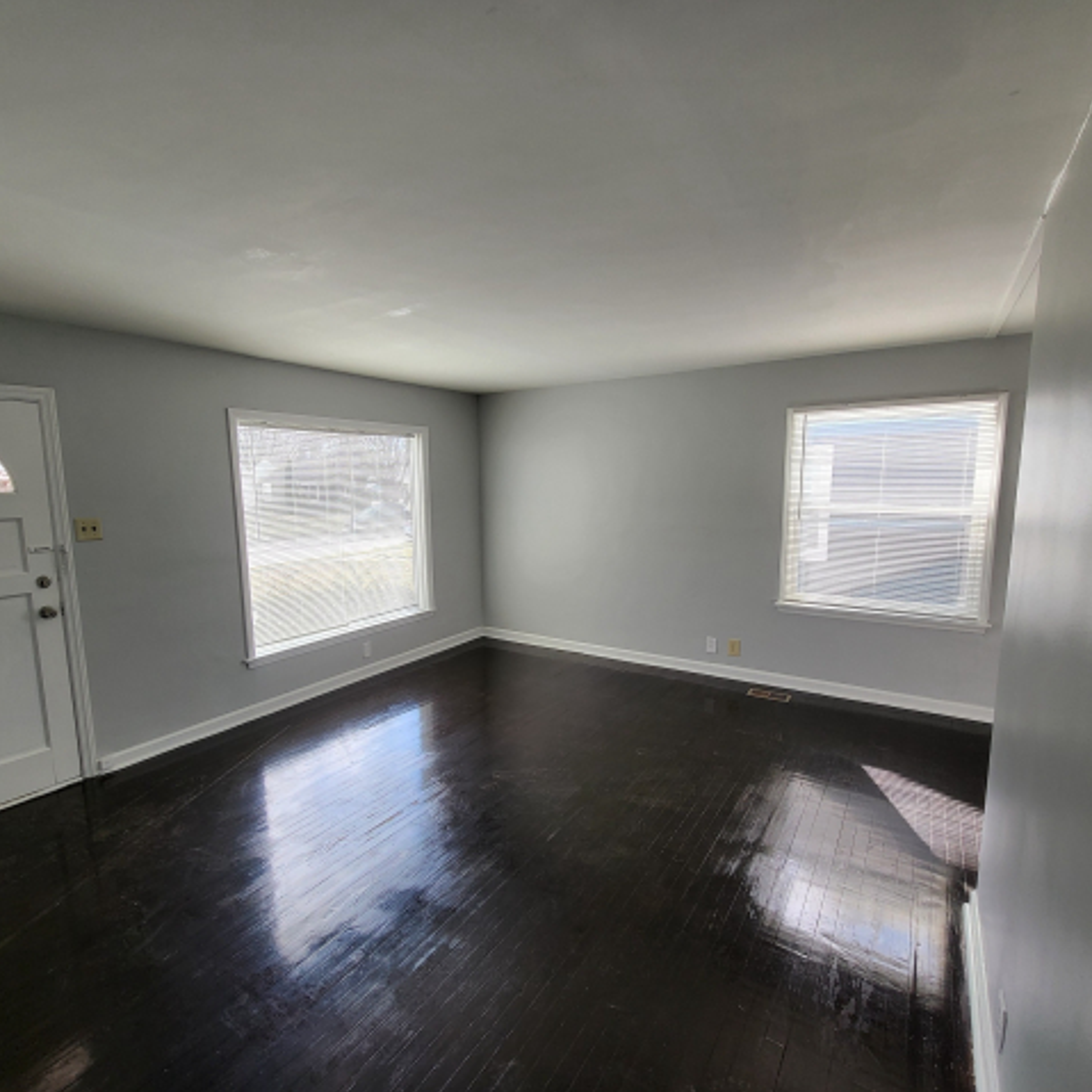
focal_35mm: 16
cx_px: 516
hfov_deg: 87.4
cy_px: 568
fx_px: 571
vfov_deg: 87.4
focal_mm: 1.74
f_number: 2.2
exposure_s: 1/120
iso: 40
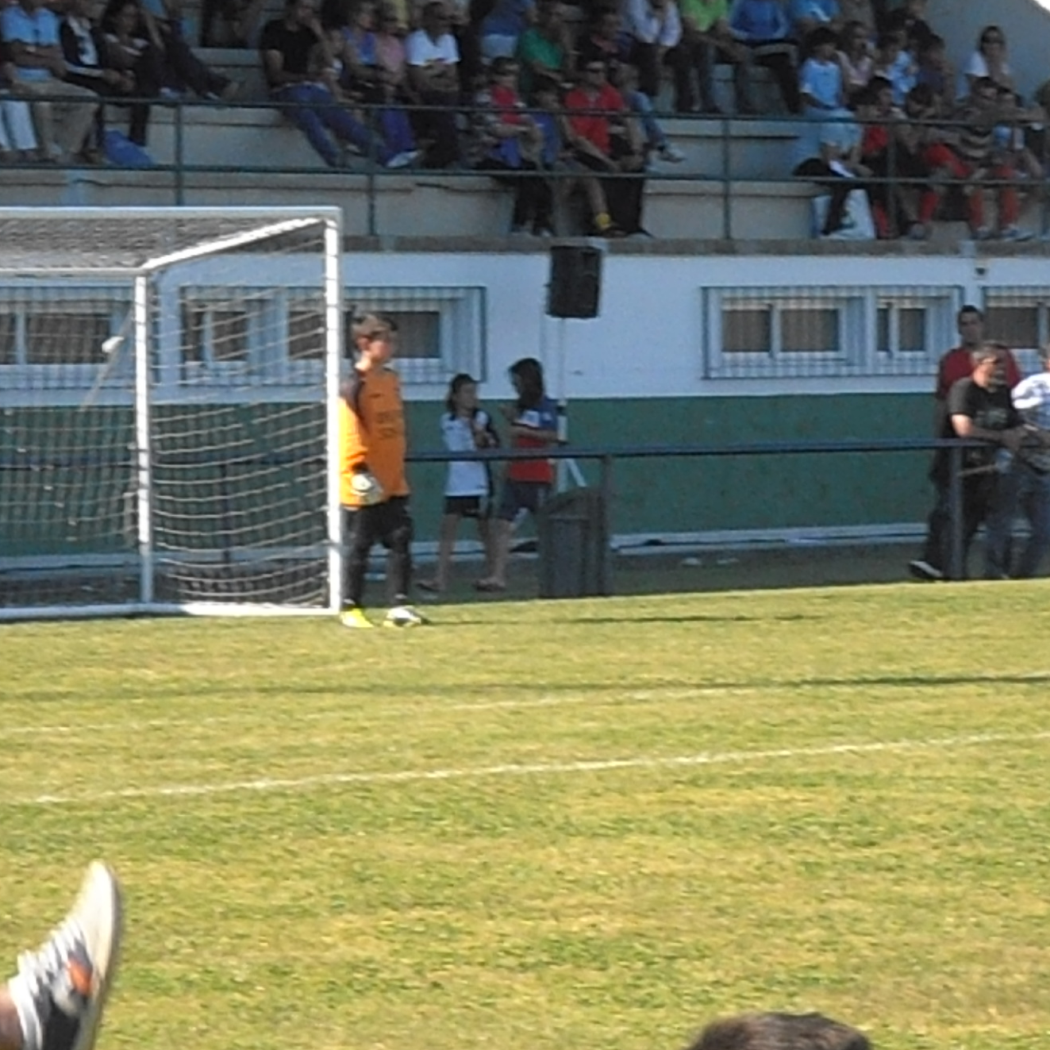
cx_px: 483
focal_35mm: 271
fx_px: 9300
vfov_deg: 6.5
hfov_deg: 6.5
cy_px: 551
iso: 400
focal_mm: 35.05
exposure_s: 1/125
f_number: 15
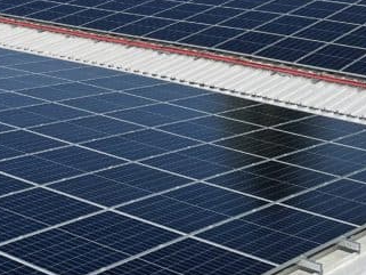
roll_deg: +0.8
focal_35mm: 83
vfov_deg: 16.8
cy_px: -86
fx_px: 878
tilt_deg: -4.0
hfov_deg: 23.3
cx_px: 97
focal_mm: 4.2
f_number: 1.6
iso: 32
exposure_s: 1/5556
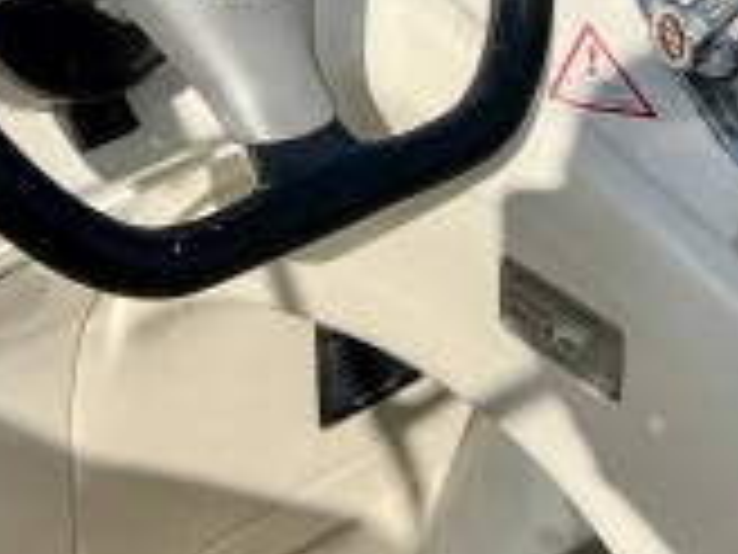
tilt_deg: -23.2
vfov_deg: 15.9
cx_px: 176
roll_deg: -2.6
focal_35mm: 87
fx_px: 1855
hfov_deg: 22.3
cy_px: -209
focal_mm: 5.7
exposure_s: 1/6579
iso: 50
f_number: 1.5
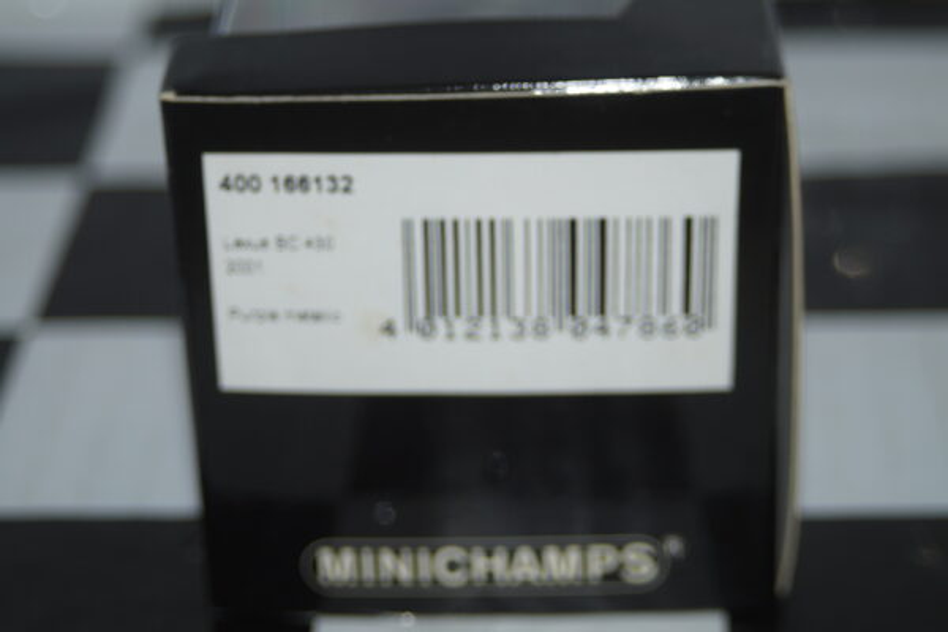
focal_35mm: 105
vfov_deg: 13.0
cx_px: 474
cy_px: 316
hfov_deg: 19.5
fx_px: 2765
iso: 200
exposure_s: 1/60
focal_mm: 70
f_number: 5.6
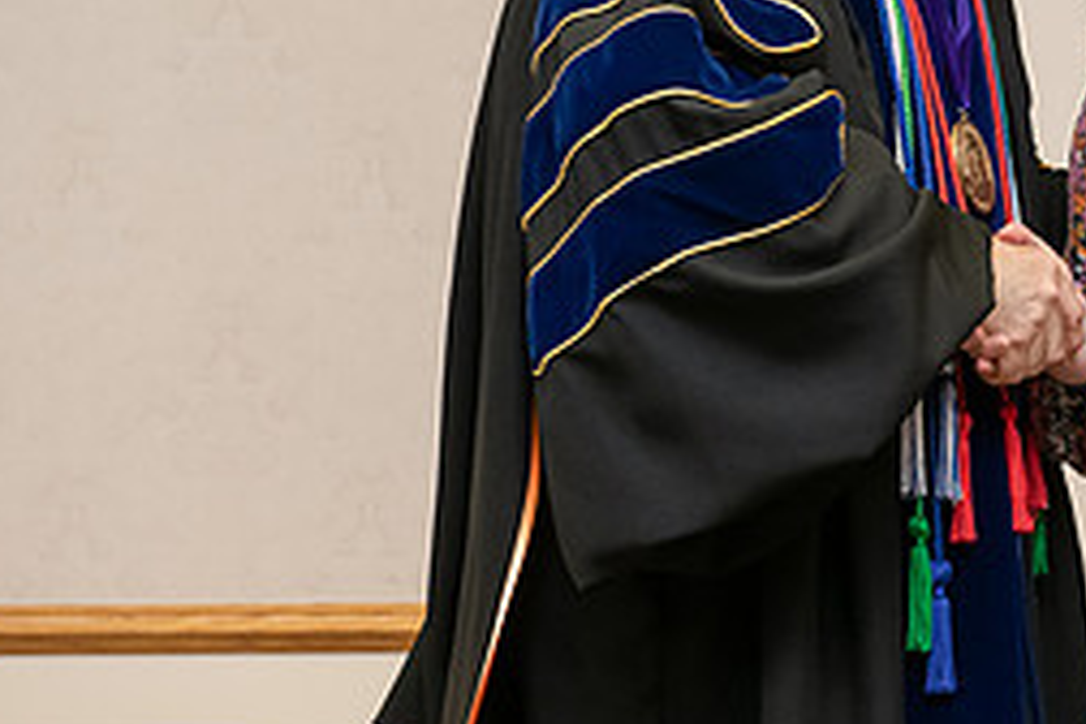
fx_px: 4585
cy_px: 166
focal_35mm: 152
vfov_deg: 9.0
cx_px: 1116
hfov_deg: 13.3
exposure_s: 1/200
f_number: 5.6
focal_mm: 66
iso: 2000
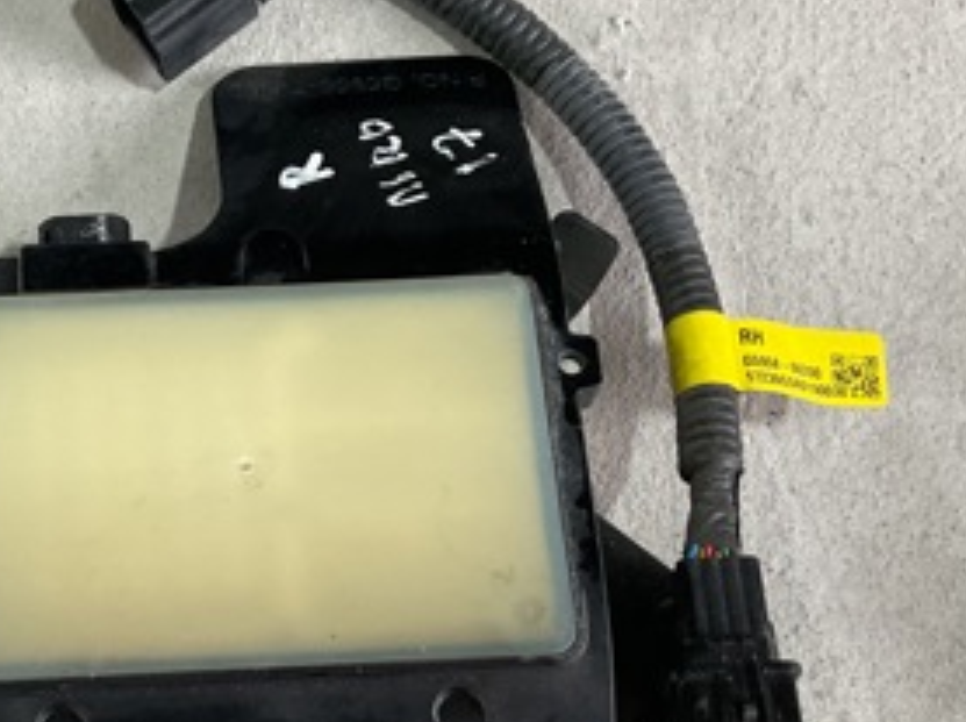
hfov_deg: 28.3
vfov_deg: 21.5
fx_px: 1867
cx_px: 174
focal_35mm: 67
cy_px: 605
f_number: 1.8
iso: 64
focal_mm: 3
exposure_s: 1/100
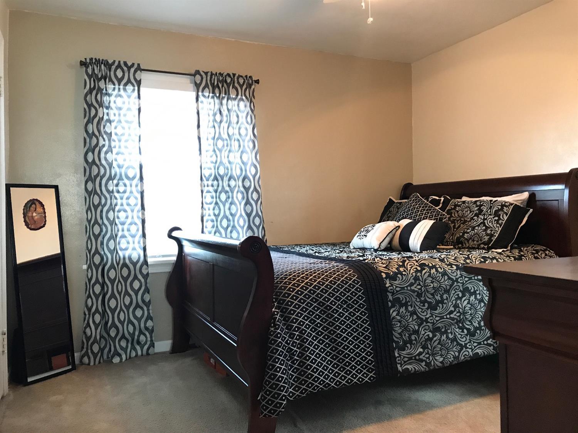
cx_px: 289
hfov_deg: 63.5
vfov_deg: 49.7
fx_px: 467
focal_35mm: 28
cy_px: 216
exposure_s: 1/15
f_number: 1.8
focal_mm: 3.99
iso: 80
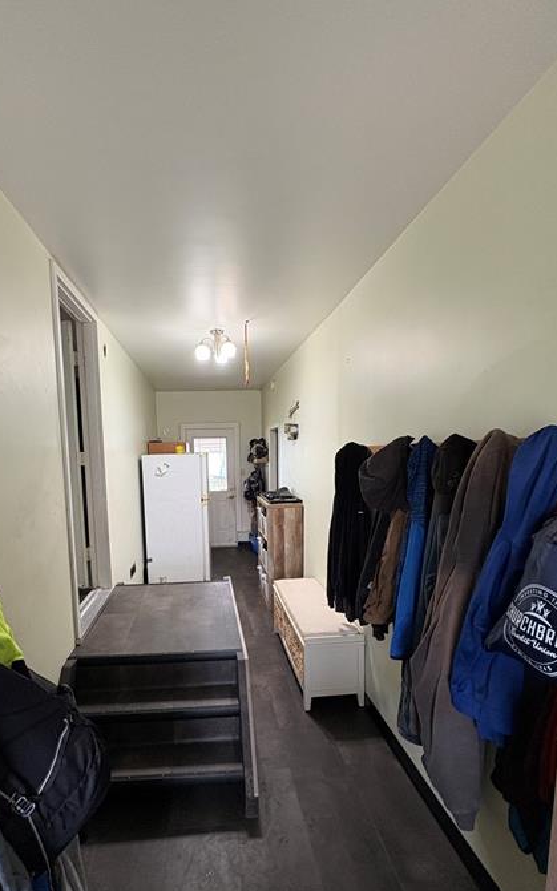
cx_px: 237
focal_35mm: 17
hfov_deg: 67.6
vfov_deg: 93.9
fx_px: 413
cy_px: 500
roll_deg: +1.7
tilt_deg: -6.3
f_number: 2.2
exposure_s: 1/66
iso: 250
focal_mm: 2.22
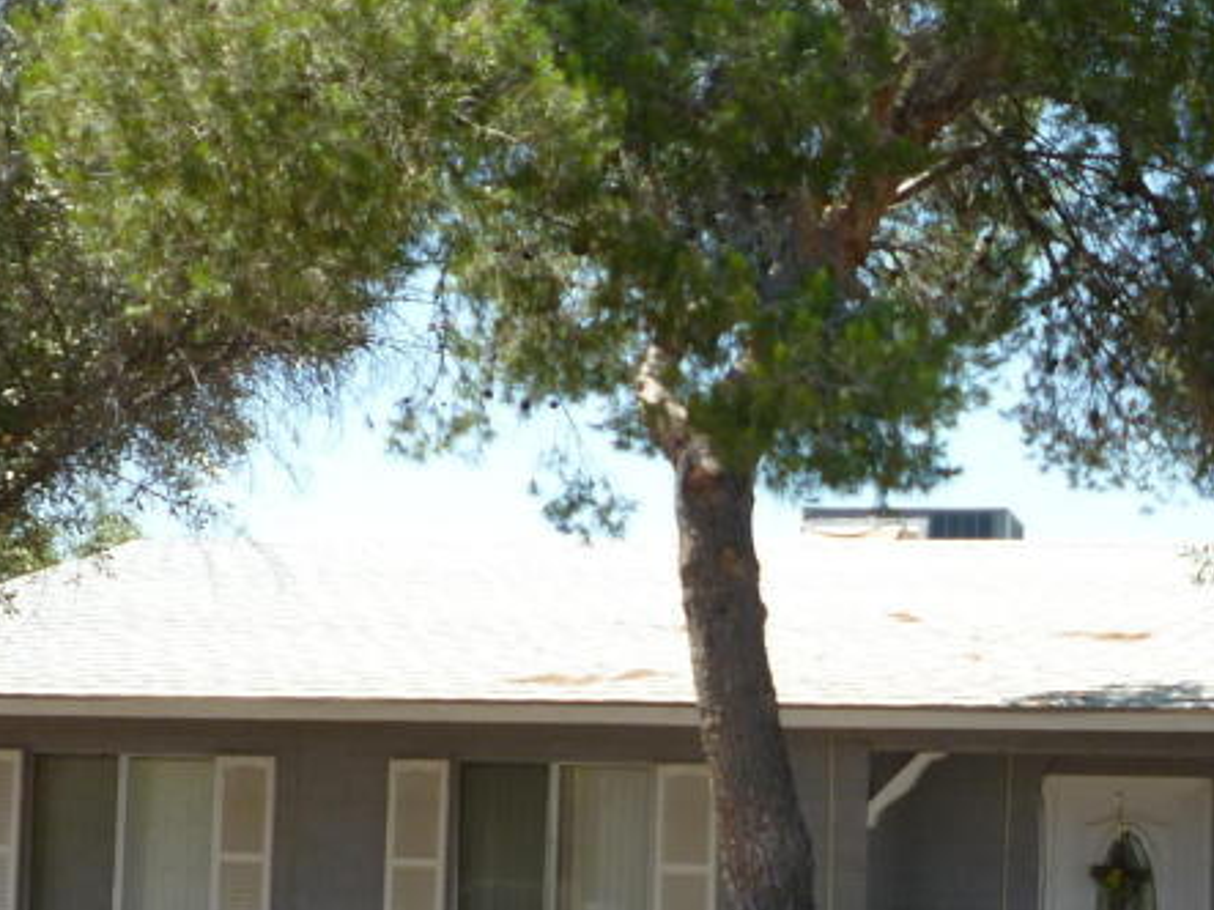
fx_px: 2349
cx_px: 1129
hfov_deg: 27.7
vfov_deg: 21.4
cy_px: 844
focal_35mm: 67
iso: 80
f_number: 3.3
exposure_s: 1/320
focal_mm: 5.2
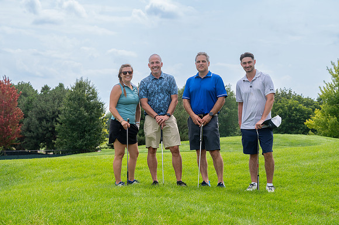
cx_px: 178
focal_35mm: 69
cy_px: 102
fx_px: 646
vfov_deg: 19.8
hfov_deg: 29.4
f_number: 6.3
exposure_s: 1/640
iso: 250
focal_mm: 63
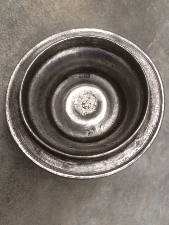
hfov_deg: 48.2
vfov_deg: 61.7
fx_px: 189
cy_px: 112
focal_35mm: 29
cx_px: 84
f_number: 2.2
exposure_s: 1/33
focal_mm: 4.15
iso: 64
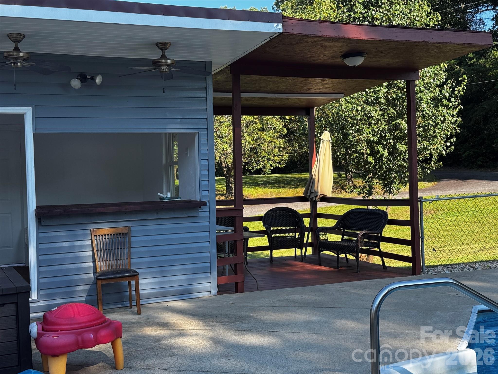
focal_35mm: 48
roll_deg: +2.3
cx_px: 249
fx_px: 691
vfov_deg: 30.3
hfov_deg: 39.7
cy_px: 187
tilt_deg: -1.1
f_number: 1.78
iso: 64
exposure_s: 1/865
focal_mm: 6.76
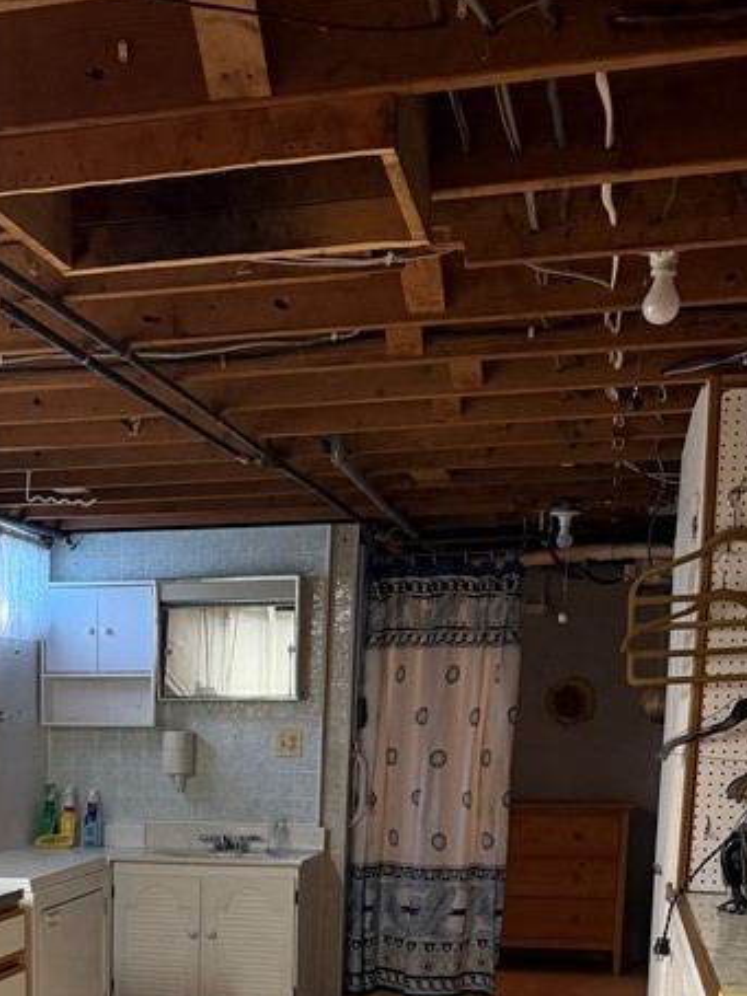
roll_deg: -0.5
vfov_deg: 33.1
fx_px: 1554
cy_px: 950
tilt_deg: -9.0
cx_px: 85
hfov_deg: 26.2
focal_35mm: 54
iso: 250
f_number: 1.78
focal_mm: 6.76
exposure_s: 1/60
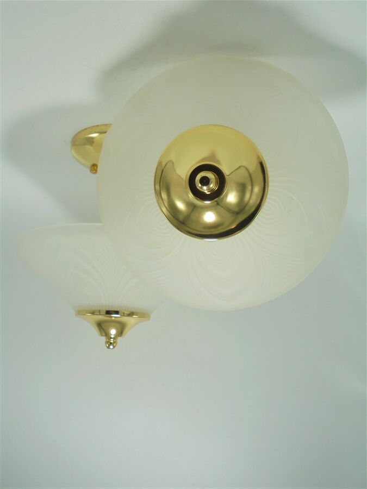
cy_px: 244
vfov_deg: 54.0
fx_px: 481
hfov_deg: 41.8
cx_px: 184
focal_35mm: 34
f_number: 4
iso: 100
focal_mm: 6.1
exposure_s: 1/80
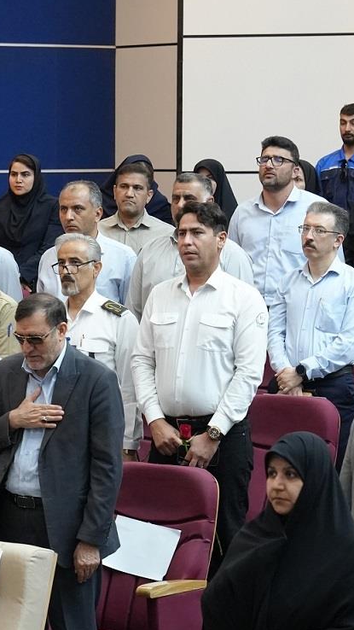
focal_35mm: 170
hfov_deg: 7.1
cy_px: 344
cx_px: -70
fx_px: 2838
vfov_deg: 12.7
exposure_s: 1/160
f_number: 4
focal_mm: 61
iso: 4000
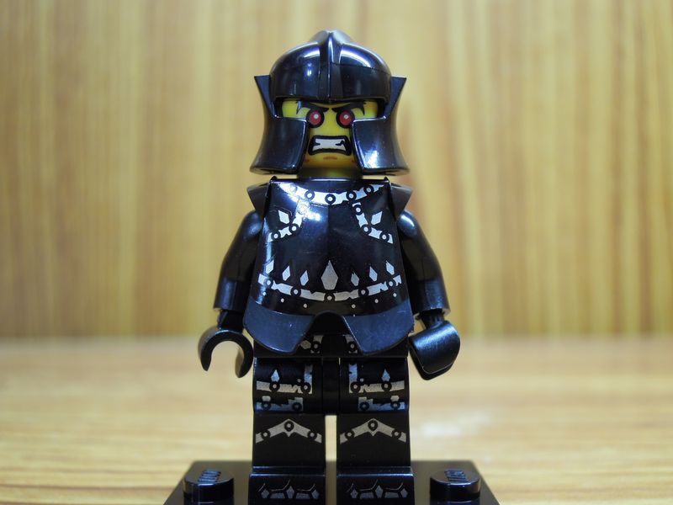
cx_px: 336
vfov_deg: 36.0
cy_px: 252
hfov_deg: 46.8
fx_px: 778
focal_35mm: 40
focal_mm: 7.2
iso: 160
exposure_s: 1/13
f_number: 2.6
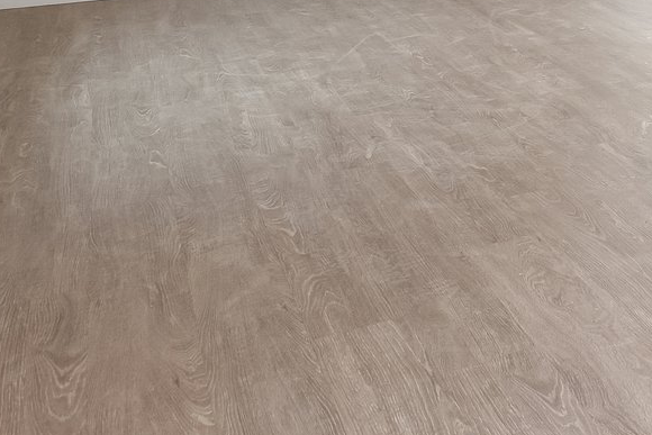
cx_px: 996
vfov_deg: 19.8
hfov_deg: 24.9
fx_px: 1087
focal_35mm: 60
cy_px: -203
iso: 400
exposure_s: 1/13
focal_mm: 17
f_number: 11
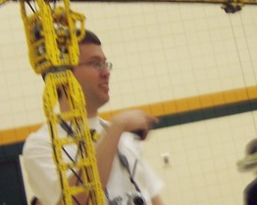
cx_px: 226
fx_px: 653
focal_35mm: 86
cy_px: 85
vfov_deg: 17.8
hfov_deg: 21.8
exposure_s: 1/10
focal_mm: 5.6
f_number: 2.8
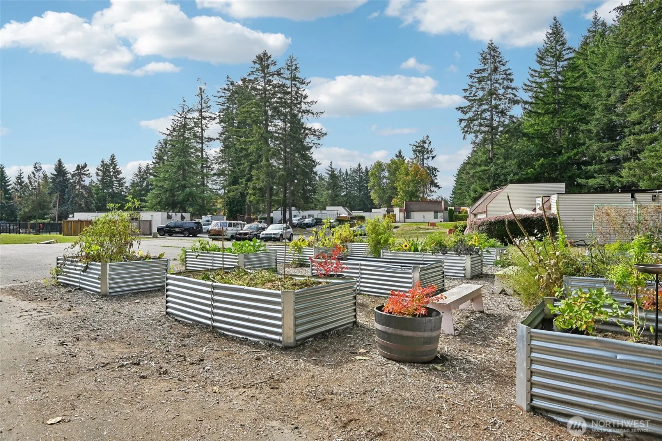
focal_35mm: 20
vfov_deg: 61.9
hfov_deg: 84.0
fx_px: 368
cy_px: 220
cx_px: 331
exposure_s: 1/1250
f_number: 8
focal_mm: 20
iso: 400
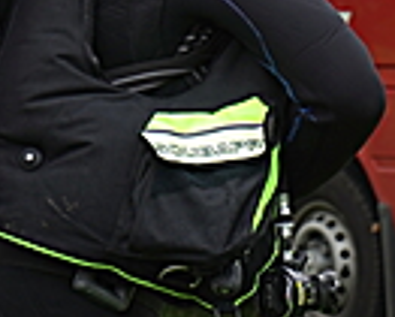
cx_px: 127
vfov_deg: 5.0
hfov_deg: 6.3
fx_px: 3603
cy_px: 8
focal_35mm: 308
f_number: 5.6
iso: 200
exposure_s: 1/250
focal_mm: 70
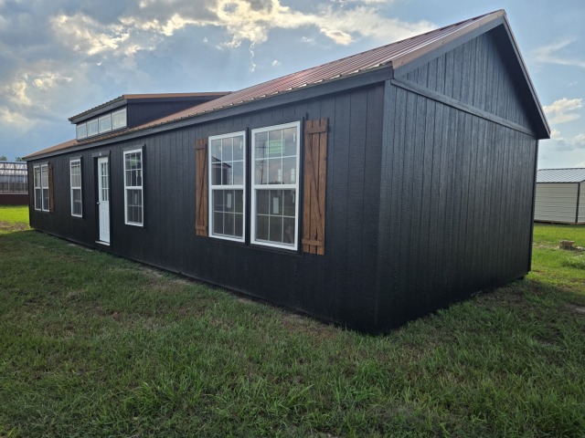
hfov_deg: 73.9
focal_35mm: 23
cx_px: 292
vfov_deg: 58.9
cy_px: 219
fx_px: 389
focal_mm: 6.3
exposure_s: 1/7626
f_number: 1.7
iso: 80
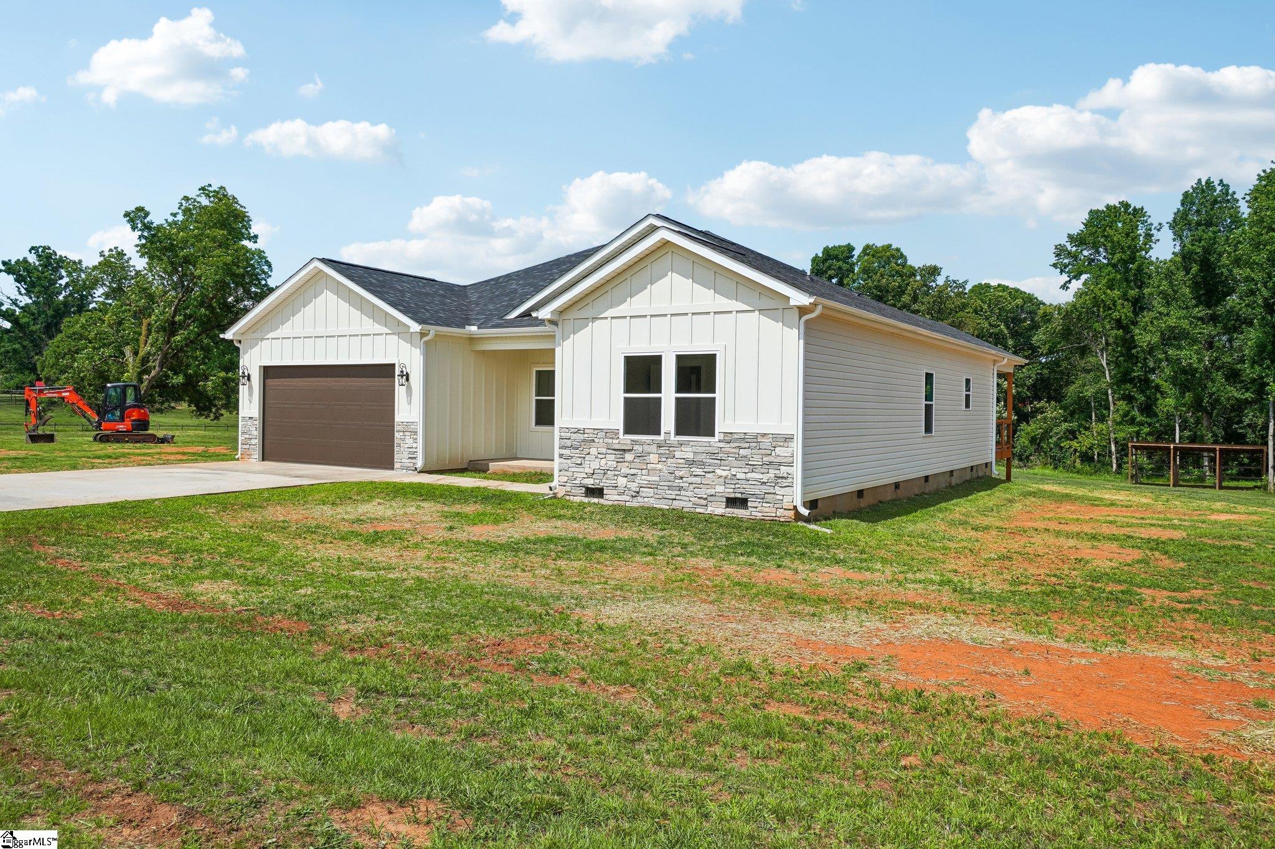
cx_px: 638
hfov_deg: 70.4
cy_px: 424
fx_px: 903
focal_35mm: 26
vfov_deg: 50.4
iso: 100
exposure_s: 1/500
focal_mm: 17
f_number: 8
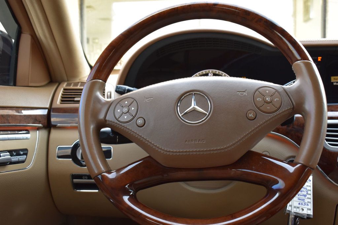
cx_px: 169
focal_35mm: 38
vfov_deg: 35.5
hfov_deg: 51.3
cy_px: 112
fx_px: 352
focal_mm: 25
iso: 400
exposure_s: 1/20
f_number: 6.3
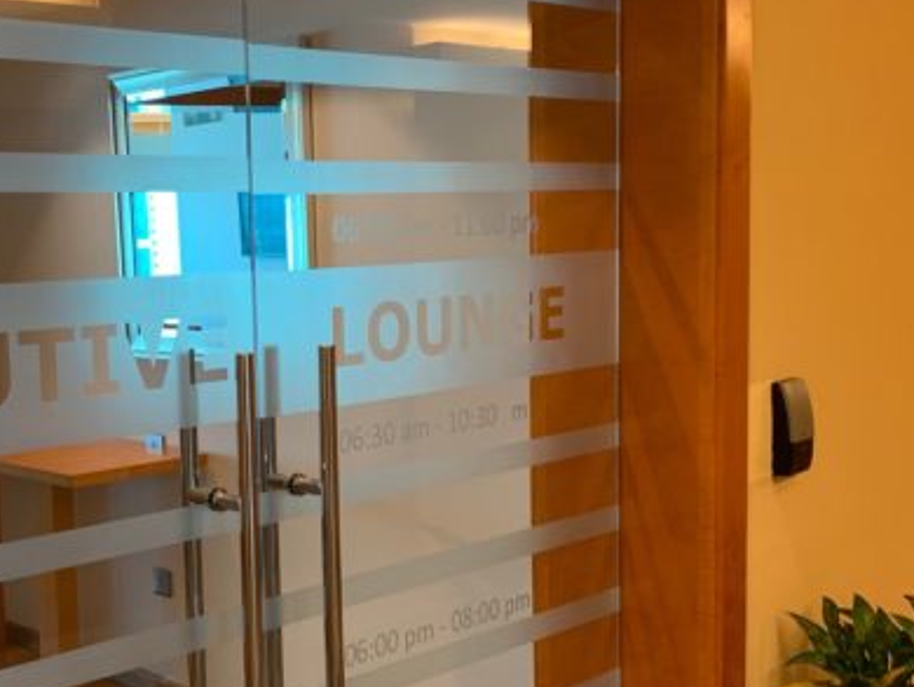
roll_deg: +1.5
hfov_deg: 37.2
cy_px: 402
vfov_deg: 29.1
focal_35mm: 50
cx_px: 225
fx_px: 1321
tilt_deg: -4.7
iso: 125
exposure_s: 1/50
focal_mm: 4.25
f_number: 1.8
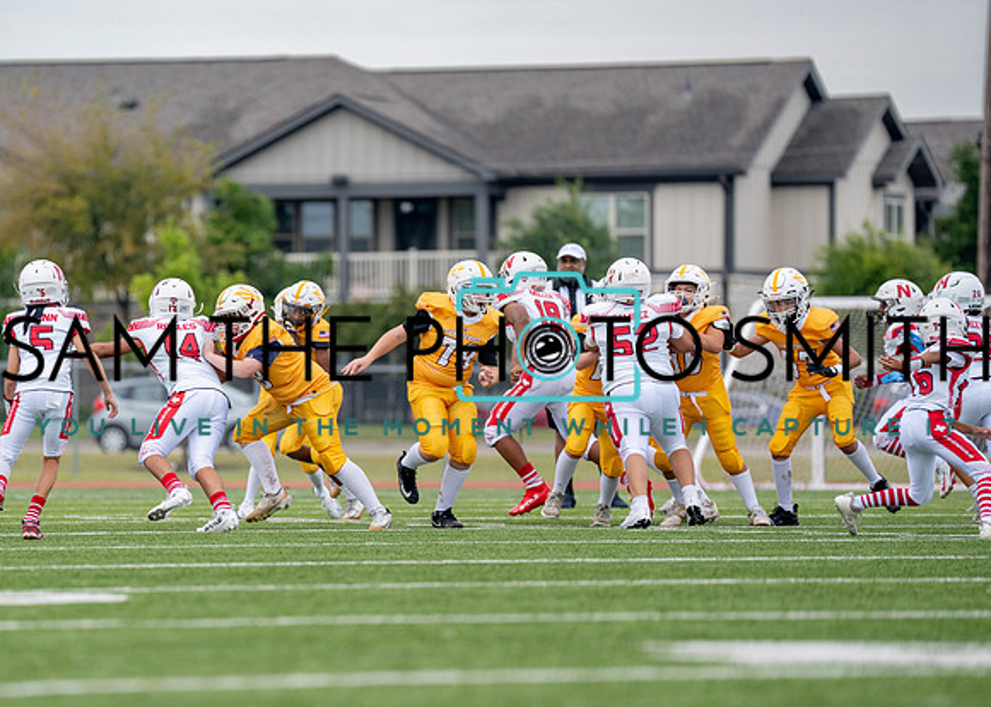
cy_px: 405
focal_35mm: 279
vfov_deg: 5.2
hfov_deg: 7.2
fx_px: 7857
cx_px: 308
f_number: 2.8
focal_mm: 200
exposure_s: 1/2000
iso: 250
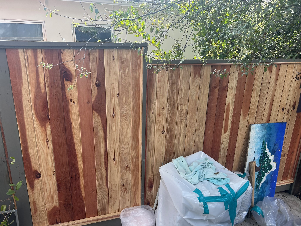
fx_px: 226
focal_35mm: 26
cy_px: 113
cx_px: 150
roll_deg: -1.0
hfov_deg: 67.3
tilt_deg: -17.6
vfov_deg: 53.1
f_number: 1.5
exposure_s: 1/298
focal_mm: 5.7
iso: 50
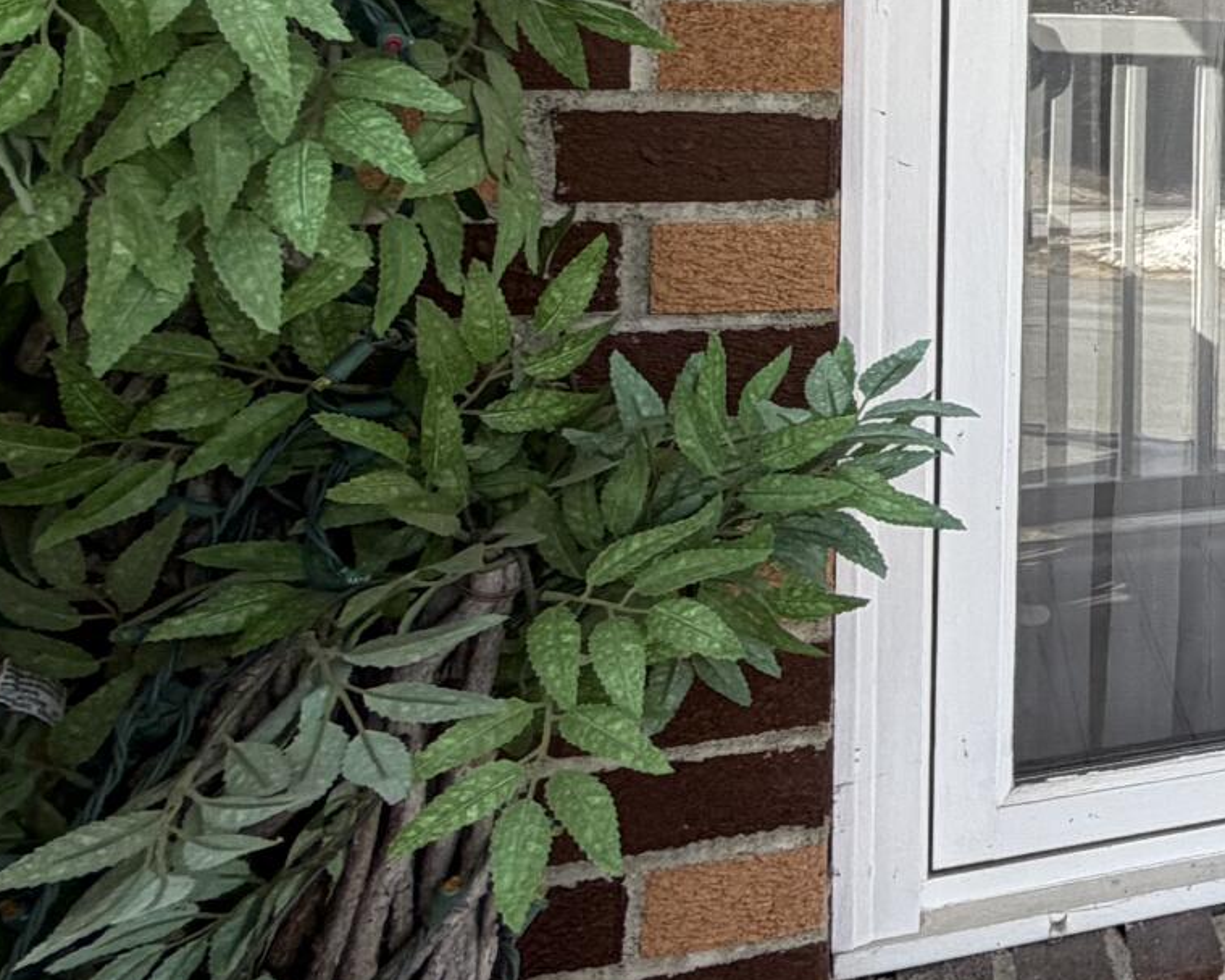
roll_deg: -2.2
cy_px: 79
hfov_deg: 21.8
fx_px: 1958
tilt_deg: -1.9
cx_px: 2203
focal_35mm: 54
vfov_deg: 27.0
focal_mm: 2.22
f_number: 2.2
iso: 64
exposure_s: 1/502
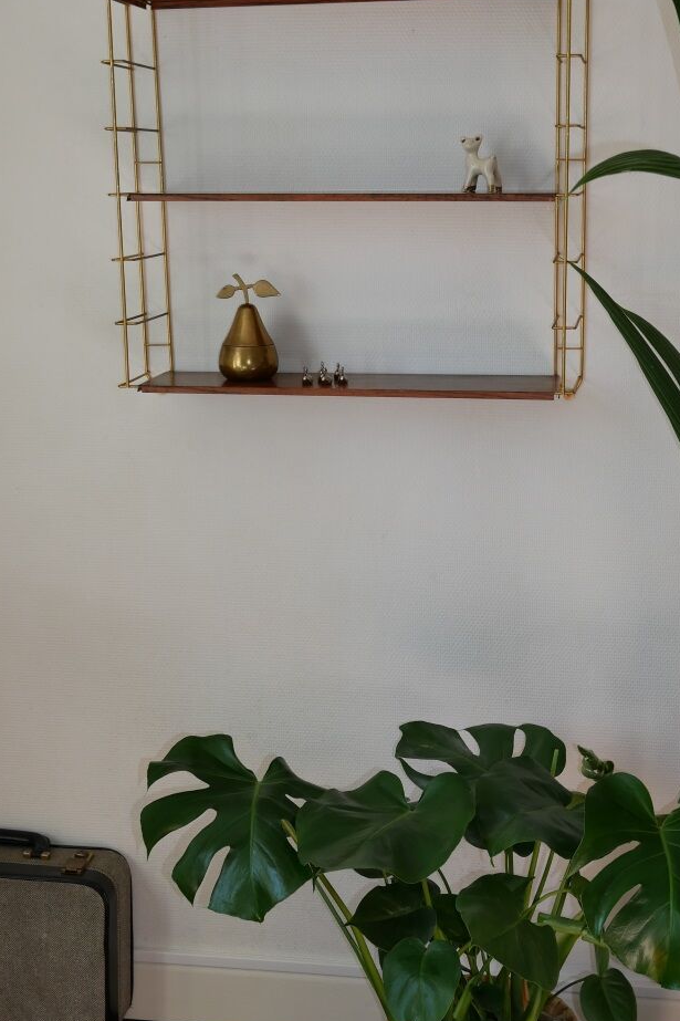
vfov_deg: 34.5
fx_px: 1644
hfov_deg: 23.4
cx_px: 350
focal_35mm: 58
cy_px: 559
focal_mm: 20
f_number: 4
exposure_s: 1/160
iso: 200
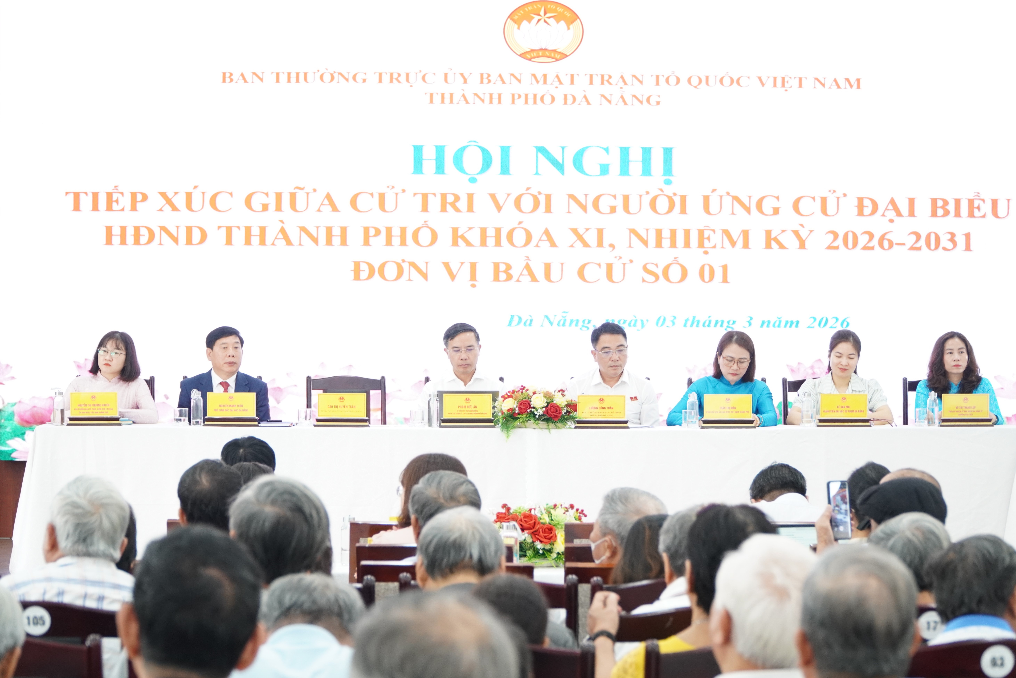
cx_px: 508
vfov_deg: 13.8
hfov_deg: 20.6
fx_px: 2794
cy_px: 339
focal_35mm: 99
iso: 1000
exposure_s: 1/60
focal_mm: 66
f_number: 4.5
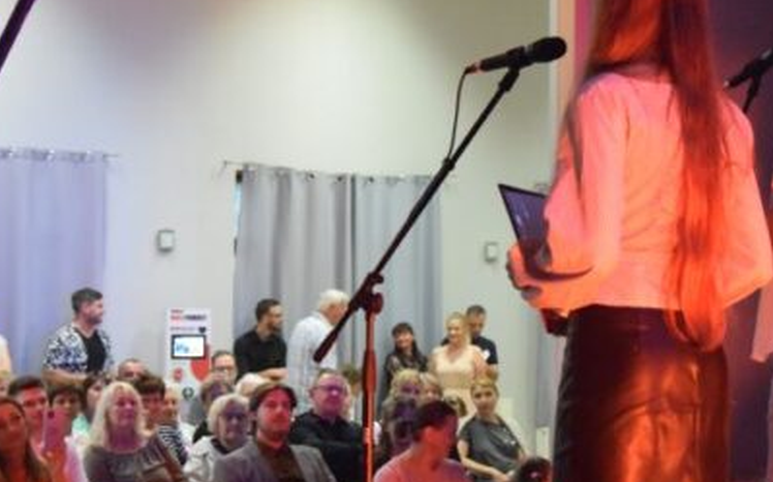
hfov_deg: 20.8
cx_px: 413
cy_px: 168
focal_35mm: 100
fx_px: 2106
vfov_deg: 13.1
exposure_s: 1/125
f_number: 5.6
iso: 5000
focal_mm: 34
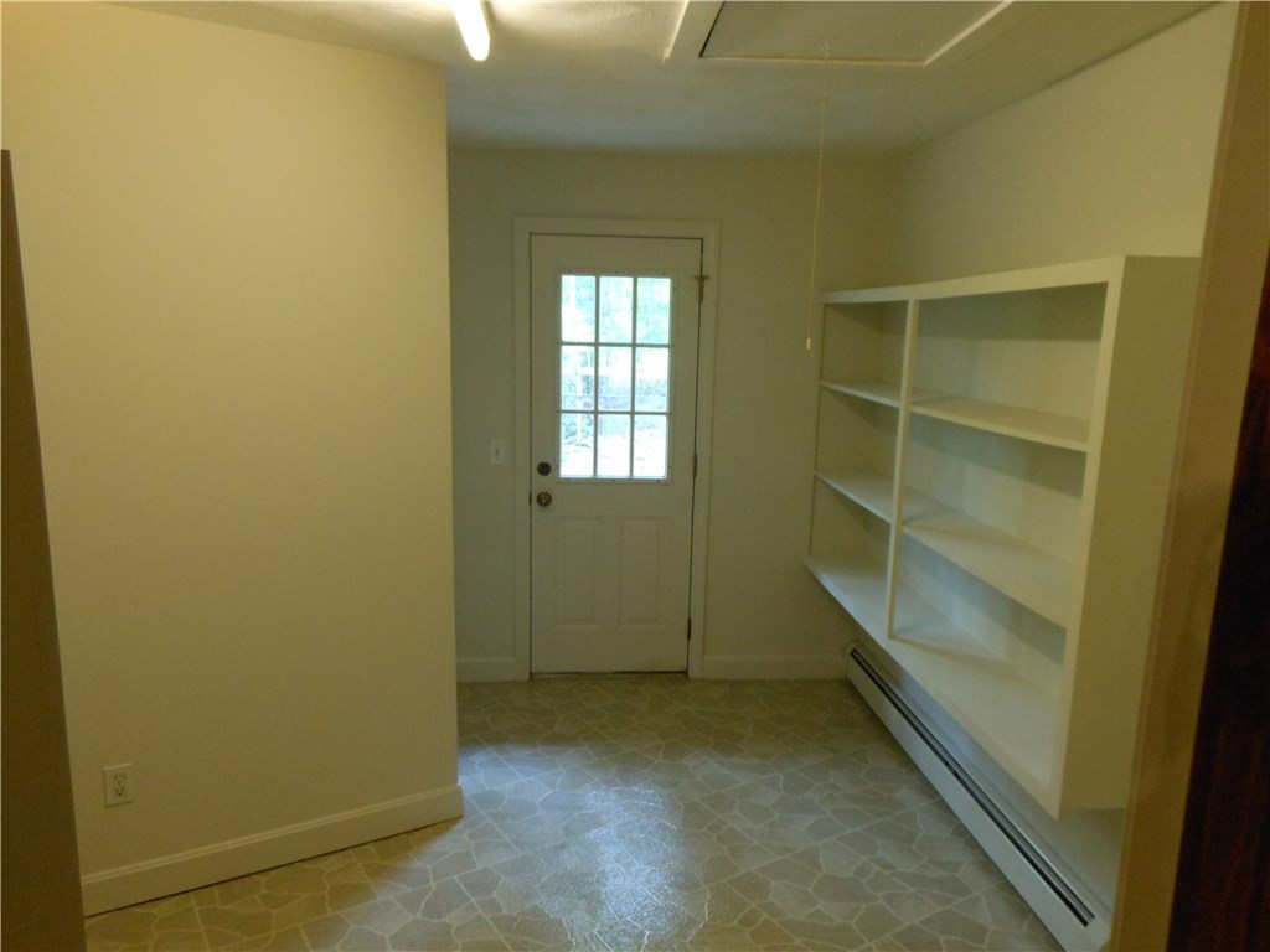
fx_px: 917
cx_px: 635
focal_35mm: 25
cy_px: 476
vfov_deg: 54.9
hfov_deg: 69.4
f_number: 3.2
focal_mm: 4.5
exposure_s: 1/30
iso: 400
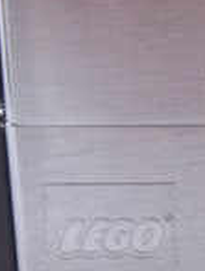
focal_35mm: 127
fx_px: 998
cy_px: 68
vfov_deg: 15.4
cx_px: 175
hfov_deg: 11.7
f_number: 3.5
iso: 152
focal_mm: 6.6
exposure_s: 1/45
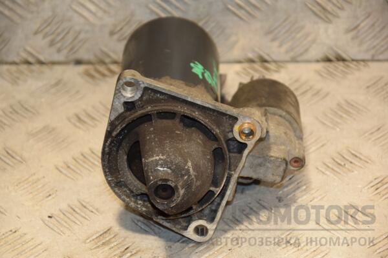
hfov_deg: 14.0
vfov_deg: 9.3
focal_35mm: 147
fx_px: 1584
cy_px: 129
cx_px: 194
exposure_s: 1/125
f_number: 5.6
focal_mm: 98
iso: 800
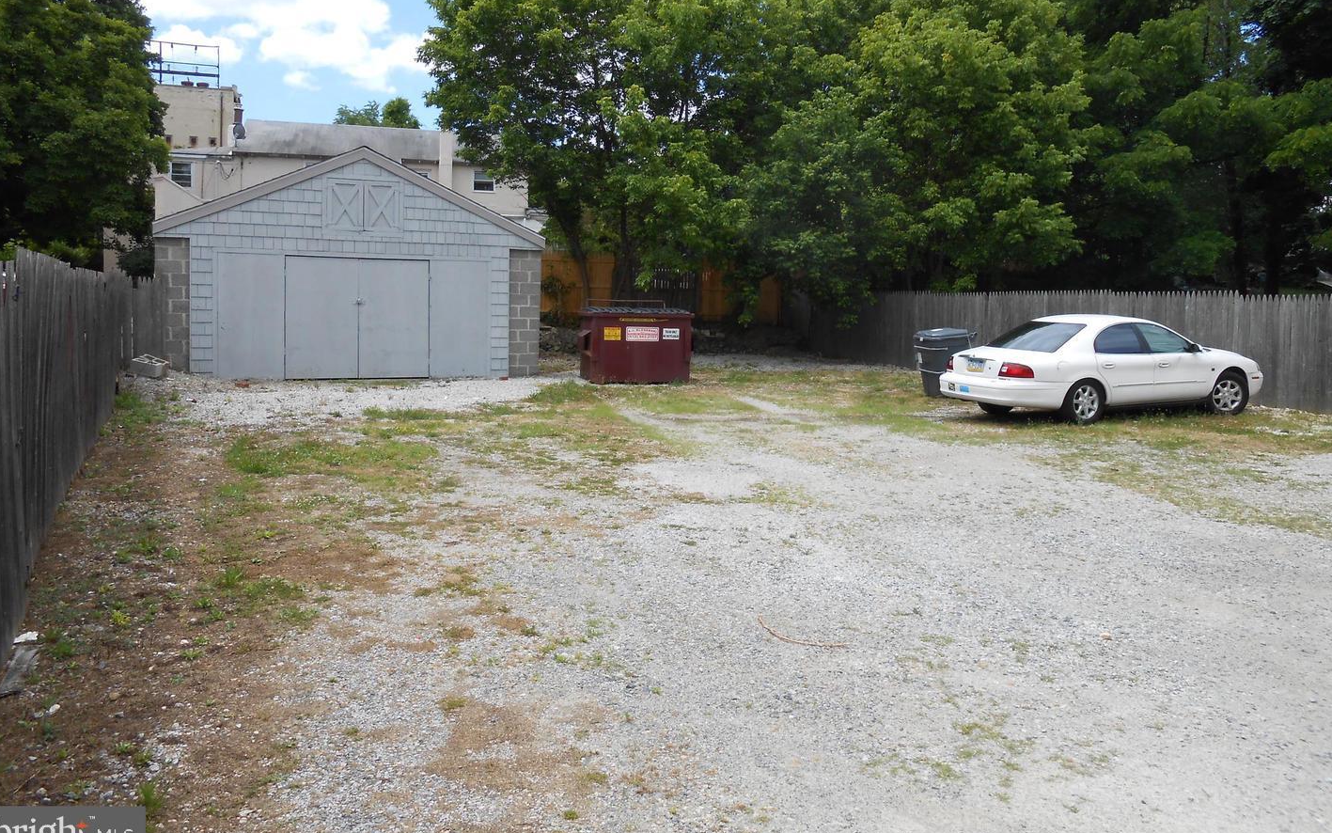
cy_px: 353
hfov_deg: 66.5
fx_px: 1017
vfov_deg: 44.4
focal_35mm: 28
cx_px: 657
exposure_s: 1/500
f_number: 3.5
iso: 80
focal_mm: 4.6
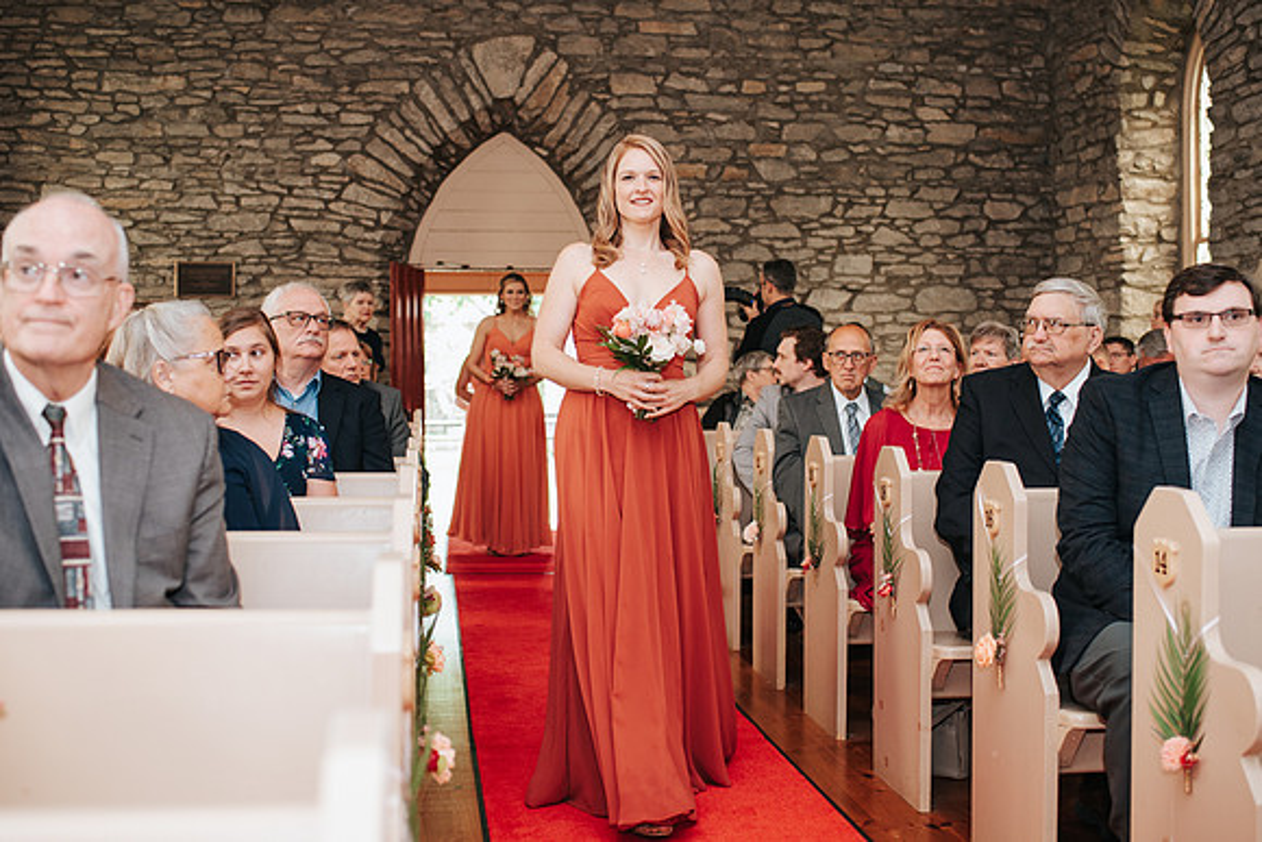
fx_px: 1490
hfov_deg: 45.9
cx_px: 630
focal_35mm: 42
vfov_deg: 31.5
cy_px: 345
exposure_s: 1/200
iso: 1000
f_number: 2.8
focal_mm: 35
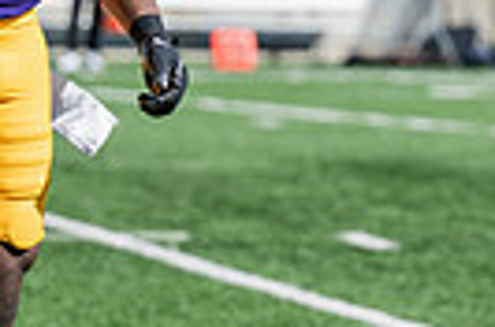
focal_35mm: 442
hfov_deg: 4.7
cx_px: 573
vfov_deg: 3.1
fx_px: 6063
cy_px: 150
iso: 64
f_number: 3.2
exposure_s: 1/800
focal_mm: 101
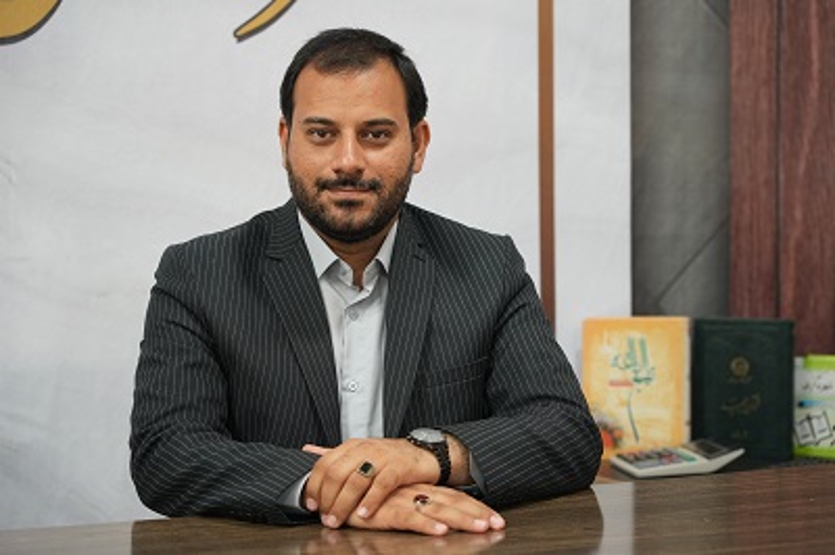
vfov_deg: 15.5
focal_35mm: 88
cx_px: 418
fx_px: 2039
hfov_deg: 23.1
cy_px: 278
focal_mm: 88
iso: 1250
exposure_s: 1/100
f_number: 4.5
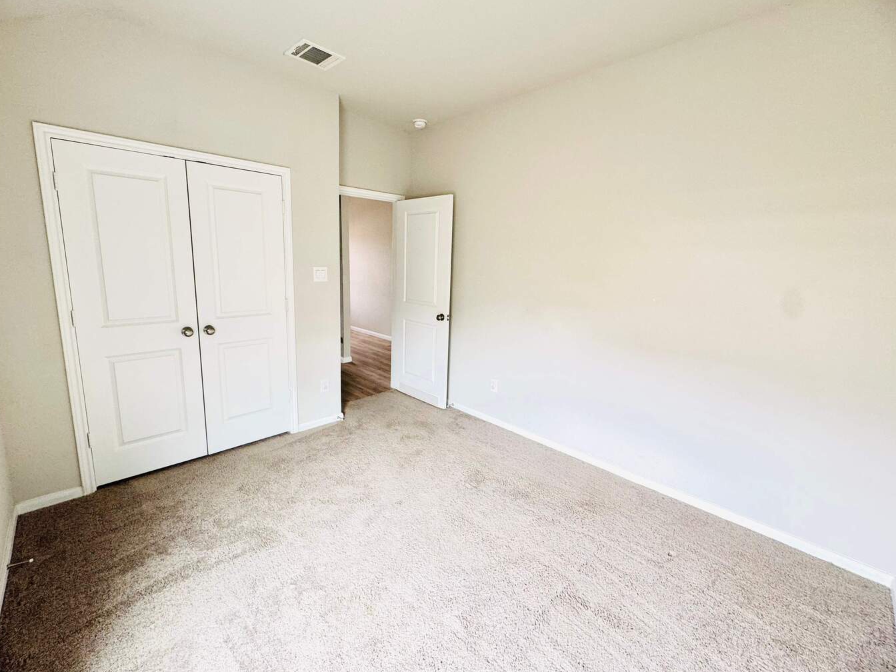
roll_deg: -1.2
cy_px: 325
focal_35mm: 15
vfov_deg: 81.7
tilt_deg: -9.9
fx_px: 388
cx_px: 432
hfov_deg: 98.1
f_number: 2.2
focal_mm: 2.22
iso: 200
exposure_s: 1/72
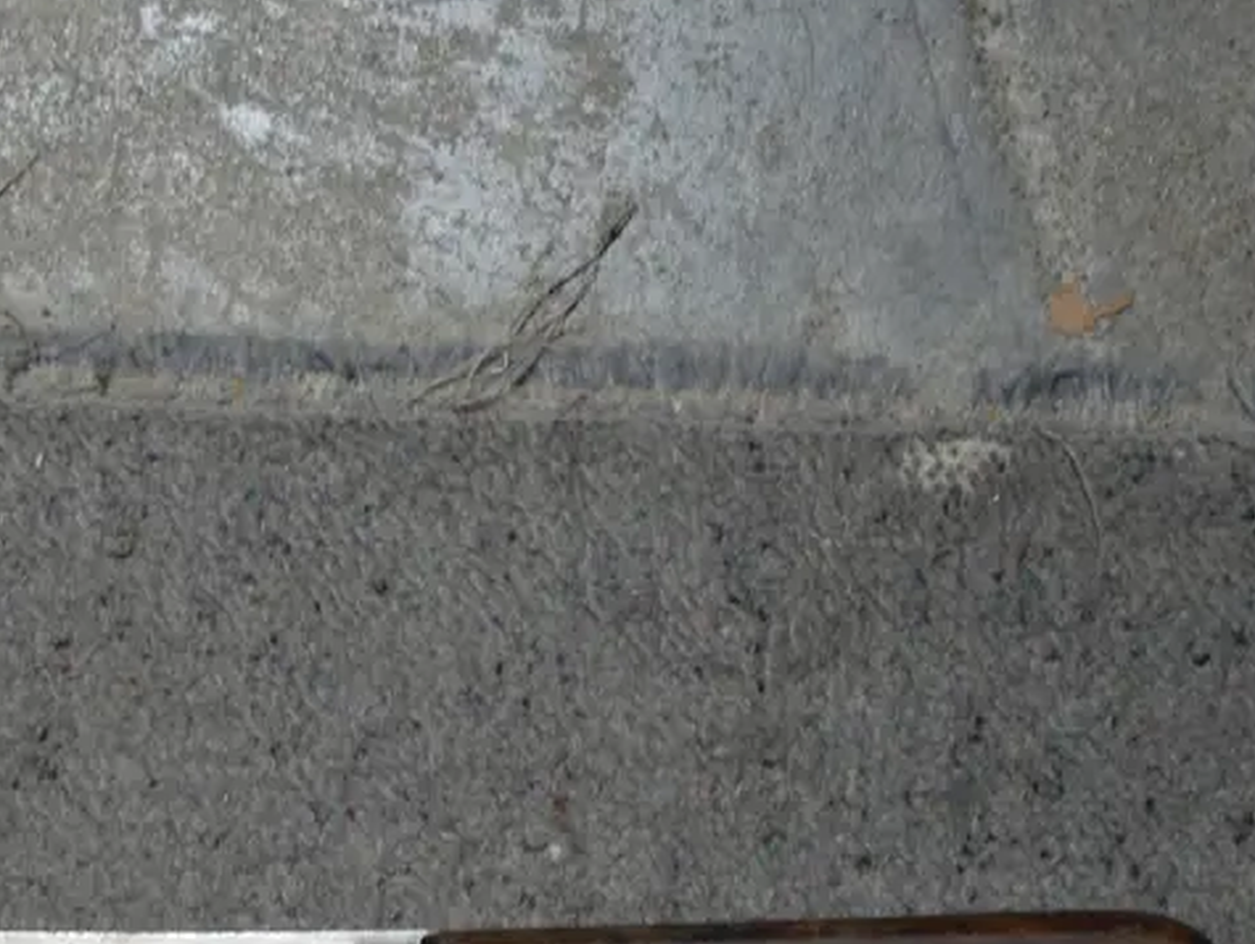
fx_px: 4064
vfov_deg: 13.0
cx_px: -26
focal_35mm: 112
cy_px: 993
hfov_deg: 17.1
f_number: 5.3
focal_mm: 26
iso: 320
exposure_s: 1/60
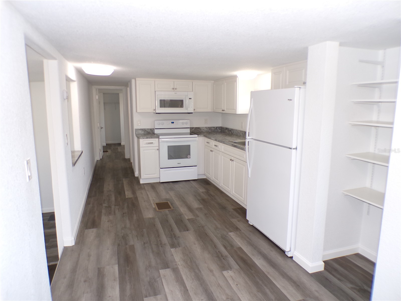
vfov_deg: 56.8
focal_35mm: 24
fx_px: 278
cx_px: 200
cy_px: 150
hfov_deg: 71.6
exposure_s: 1/38
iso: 100
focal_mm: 4.3
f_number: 3
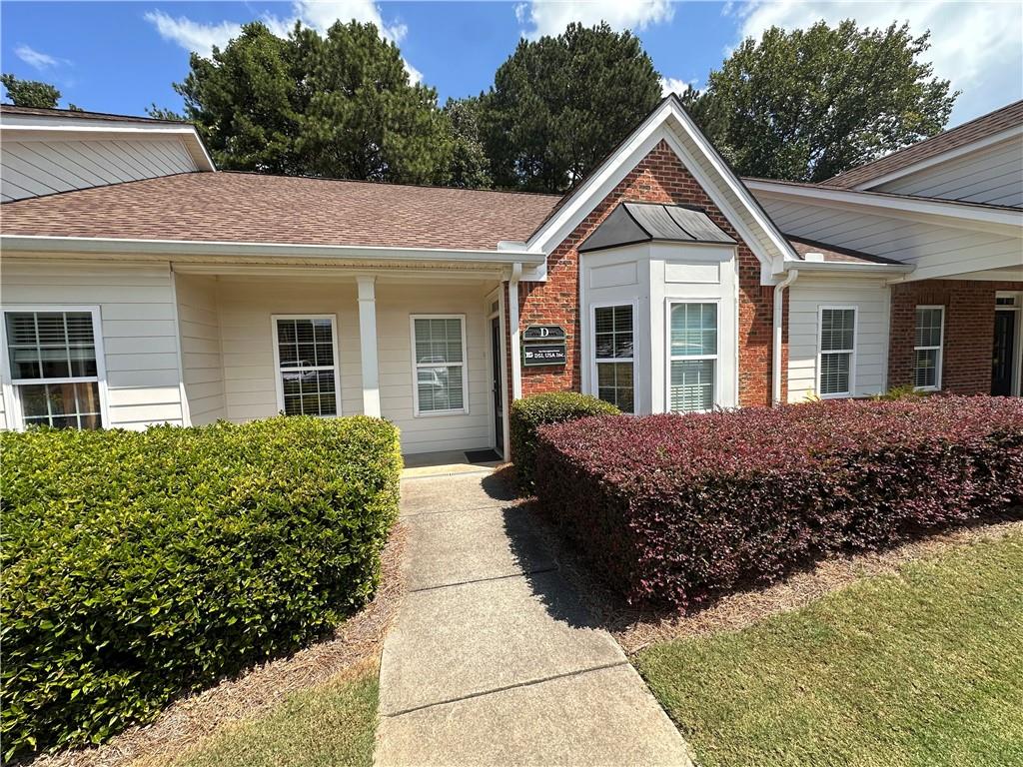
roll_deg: +1.3
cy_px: 384
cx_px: 512
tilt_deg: -2.7
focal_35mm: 14
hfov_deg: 102.1
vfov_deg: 85.7
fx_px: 414
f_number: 2.2
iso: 40
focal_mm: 2.22
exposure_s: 1/1261
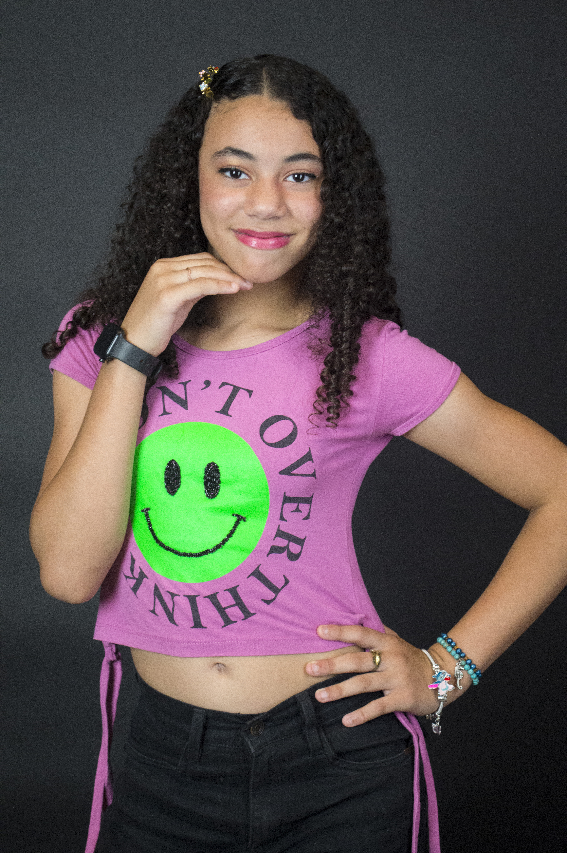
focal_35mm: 78
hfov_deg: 17.5
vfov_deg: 26.0
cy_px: 426
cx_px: 284
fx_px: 1846
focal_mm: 52
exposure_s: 1/125
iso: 3200
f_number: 5.6
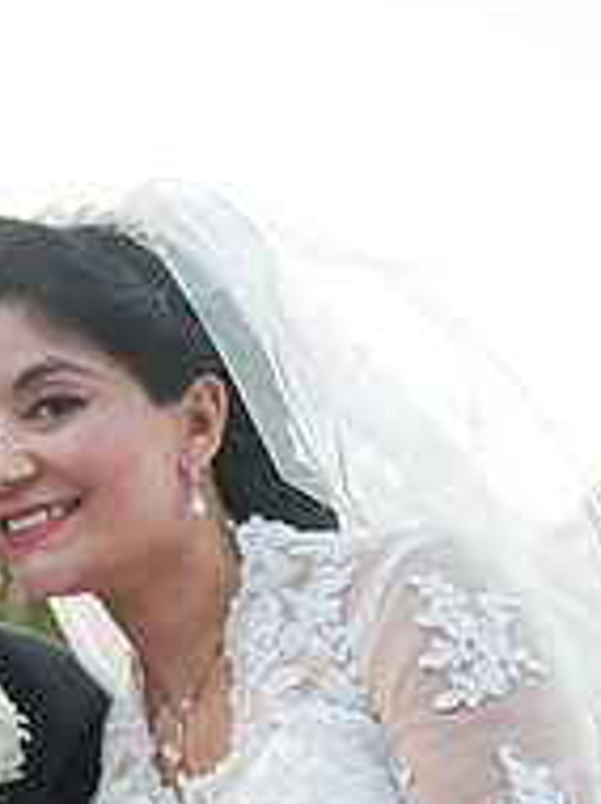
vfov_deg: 20.6
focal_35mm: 91
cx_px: 70
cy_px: 863
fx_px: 2111
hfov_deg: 16.0
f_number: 3.2
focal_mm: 40
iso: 400
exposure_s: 1/160
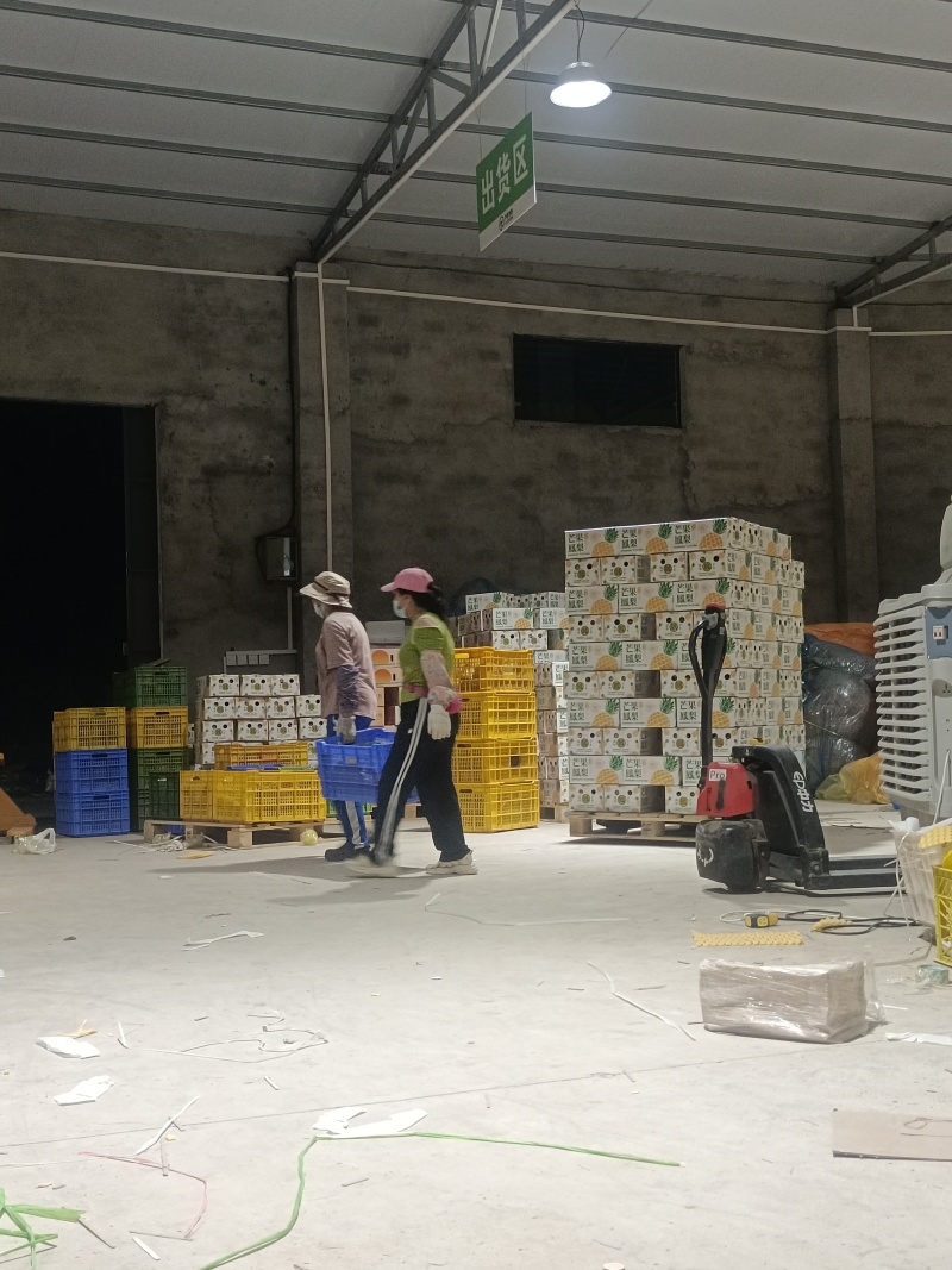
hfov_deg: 35.1
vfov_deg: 45.8
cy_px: 635
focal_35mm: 41
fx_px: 1504
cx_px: 476
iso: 1159
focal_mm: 4.71
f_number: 1.79
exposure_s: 1/50
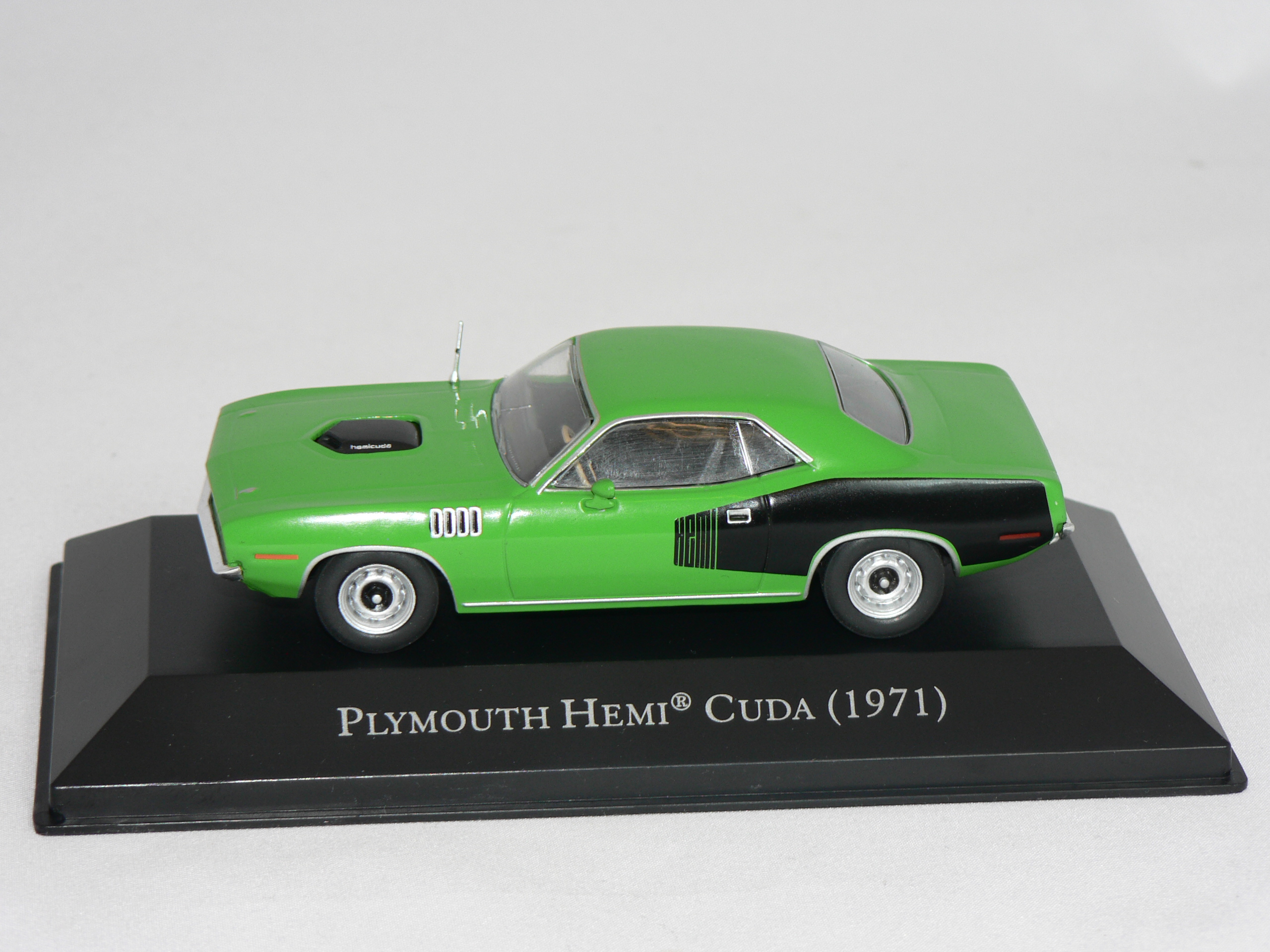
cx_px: 635
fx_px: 3999
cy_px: 476
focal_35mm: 109
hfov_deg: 18.0
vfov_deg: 13.6
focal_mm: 18.2
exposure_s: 1/60
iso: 80
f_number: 3.2
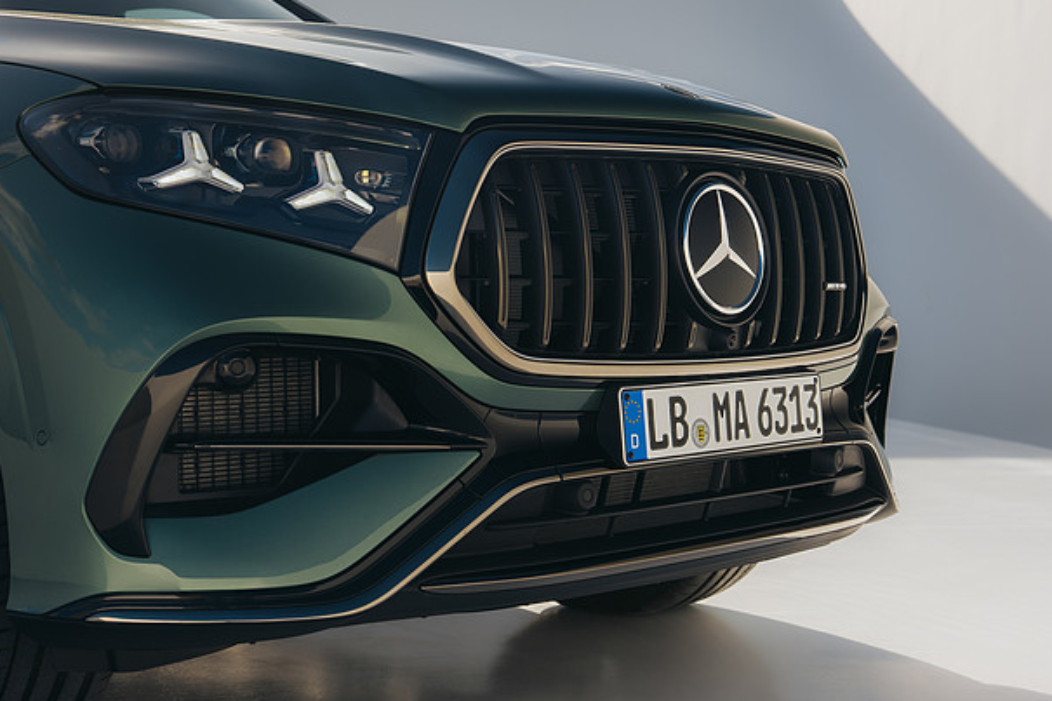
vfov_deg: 23.4
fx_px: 1694
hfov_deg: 34.5
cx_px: 527
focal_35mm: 58
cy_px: 324
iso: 100
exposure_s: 1/500
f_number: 4.5
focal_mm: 45
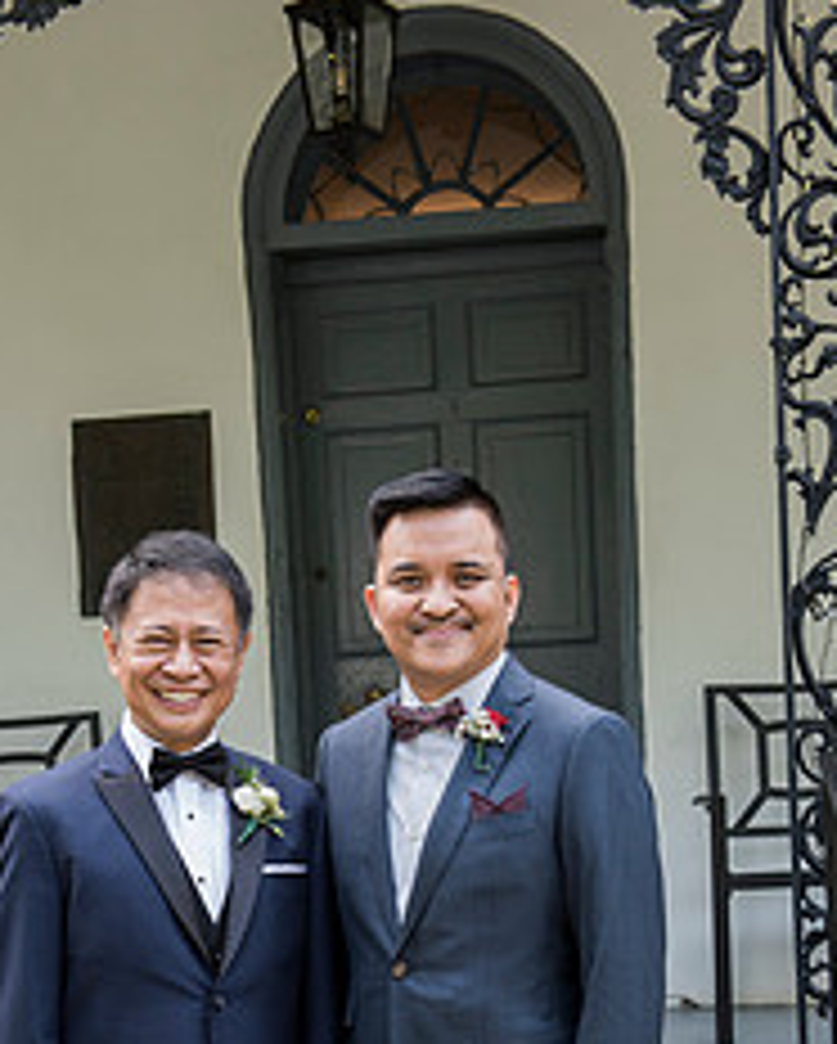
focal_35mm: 80
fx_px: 2474
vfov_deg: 23.1
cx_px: 274
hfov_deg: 19.1
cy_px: 990
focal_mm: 44
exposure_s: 1/125
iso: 500
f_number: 5
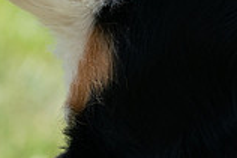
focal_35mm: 1019
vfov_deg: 1.3
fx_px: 6701
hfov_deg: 2.0
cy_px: -112
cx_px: 48
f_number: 5.6
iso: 1250
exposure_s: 1/4000
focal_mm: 277
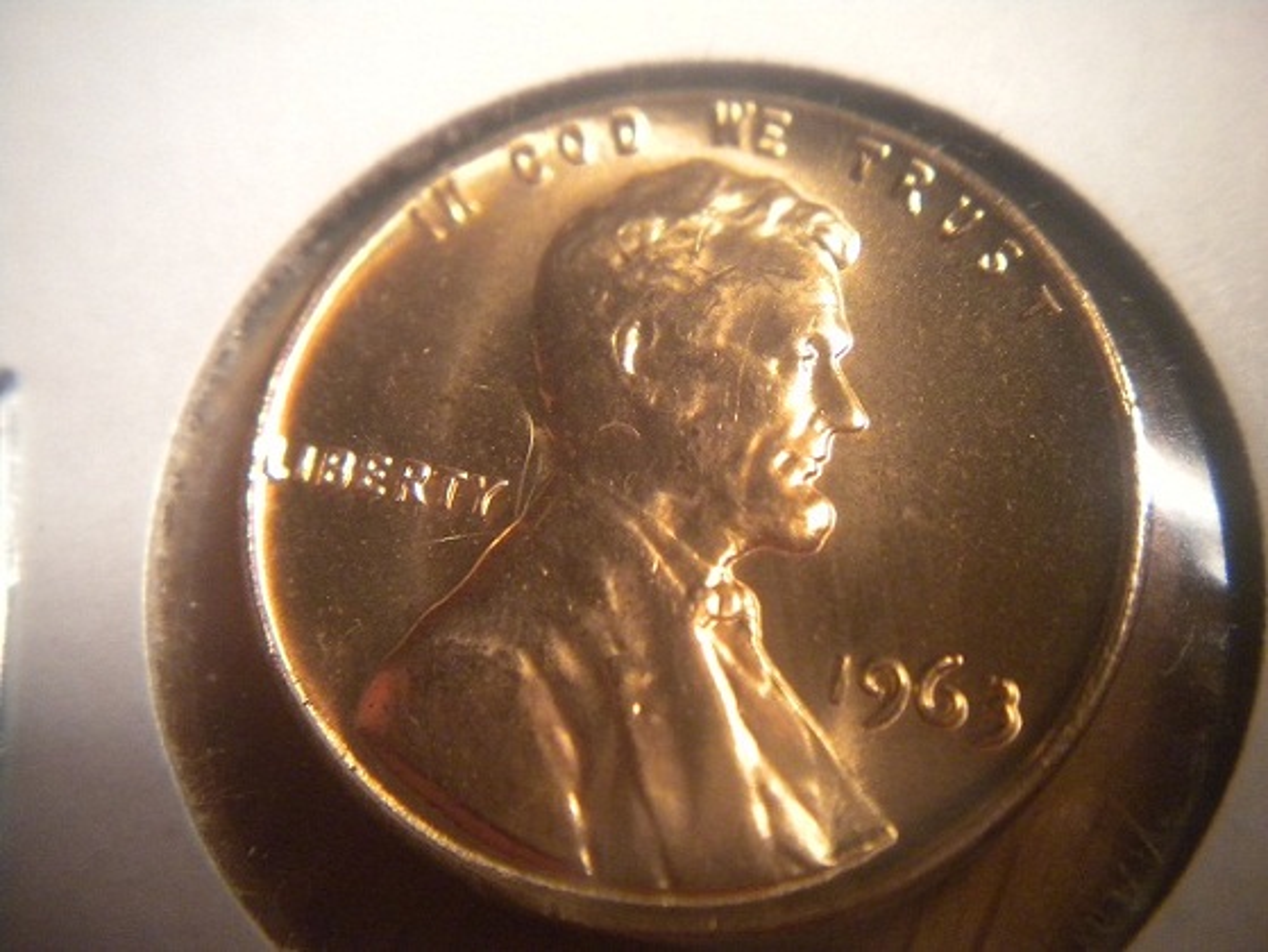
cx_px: 634
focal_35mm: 35
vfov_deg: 40.7
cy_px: 476
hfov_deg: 52.6
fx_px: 1283
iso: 400
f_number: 3.1
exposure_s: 1/32.5
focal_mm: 6.3
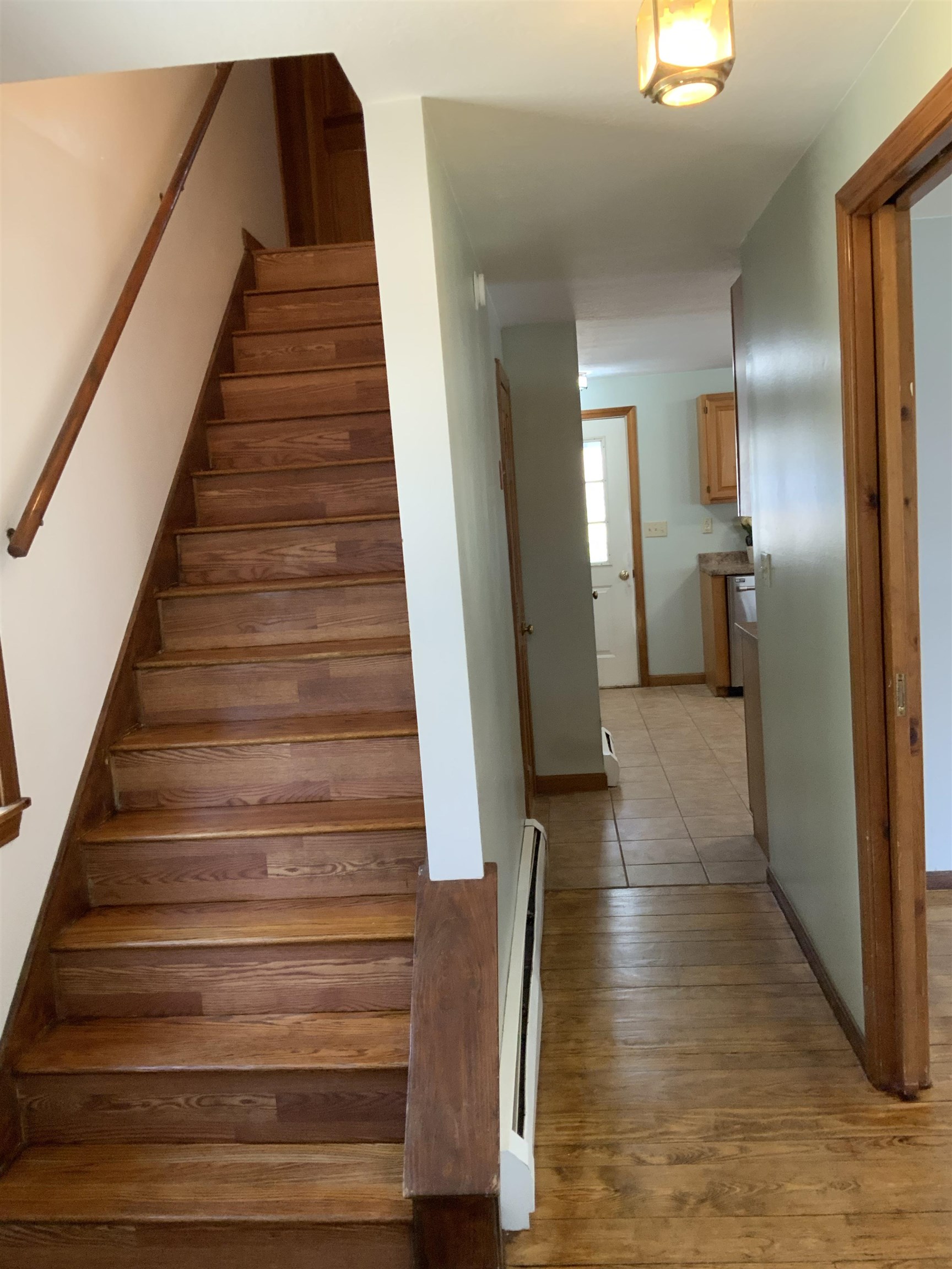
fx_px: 1063
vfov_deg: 61.7
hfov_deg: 48.2
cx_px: 476
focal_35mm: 29
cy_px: 634
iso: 200
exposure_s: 1/60
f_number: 1.8
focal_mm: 3
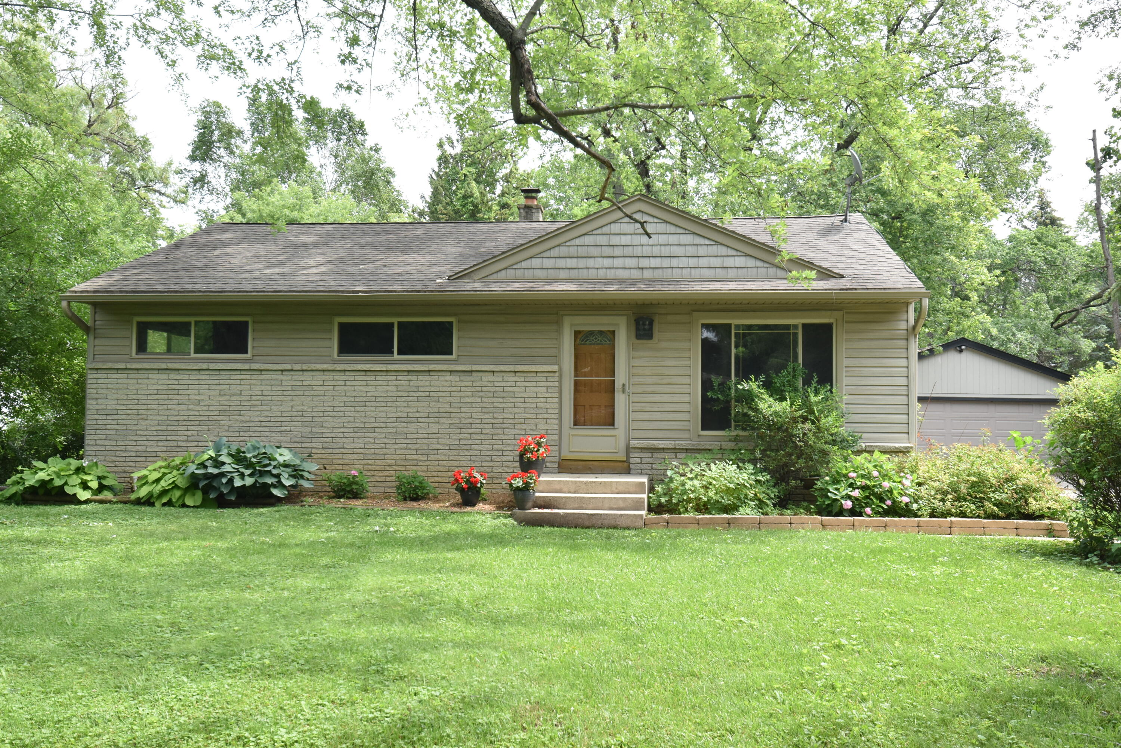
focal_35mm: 30
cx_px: 560
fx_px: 934
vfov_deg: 43.6
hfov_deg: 61.9
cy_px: 374
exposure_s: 1/250
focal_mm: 20
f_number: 8
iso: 400
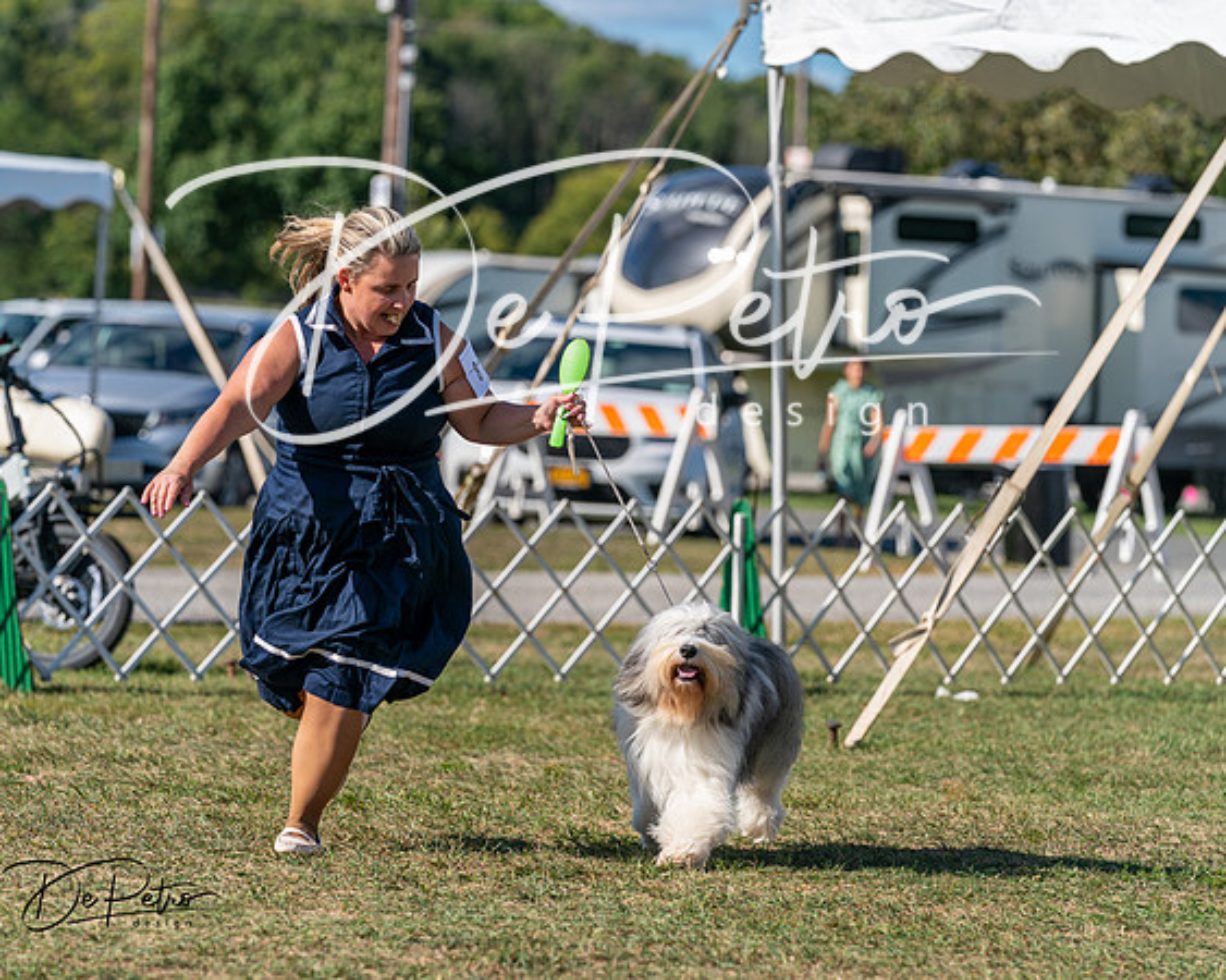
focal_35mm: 173
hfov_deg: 11.1
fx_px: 6291
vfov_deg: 8.9
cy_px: 490
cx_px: 613
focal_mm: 154
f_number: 4.5
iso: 100
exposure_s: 1/1250
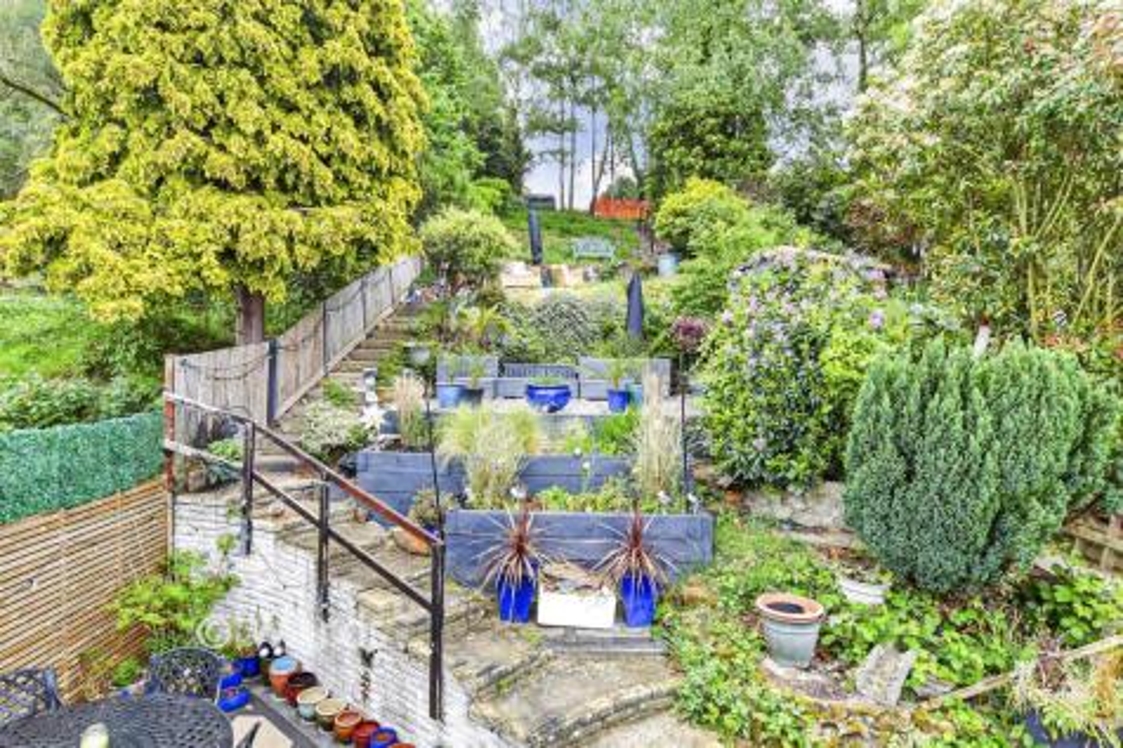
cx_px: 562
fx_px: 561
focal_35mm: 18
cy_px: 374
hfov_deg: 90.0
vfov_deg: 67.3
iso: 320
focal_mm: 12
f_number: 8
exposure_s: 1/125
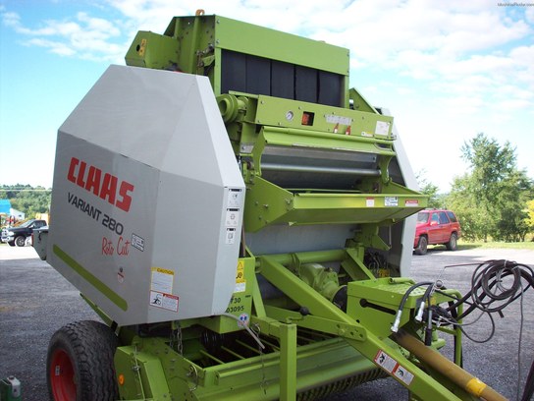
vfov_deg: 38.7
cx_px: 267
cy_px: 200
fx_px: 571
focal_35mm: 37
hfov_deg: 50.1
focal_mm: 6.2
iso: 80
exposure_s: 1/348
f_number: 2.8
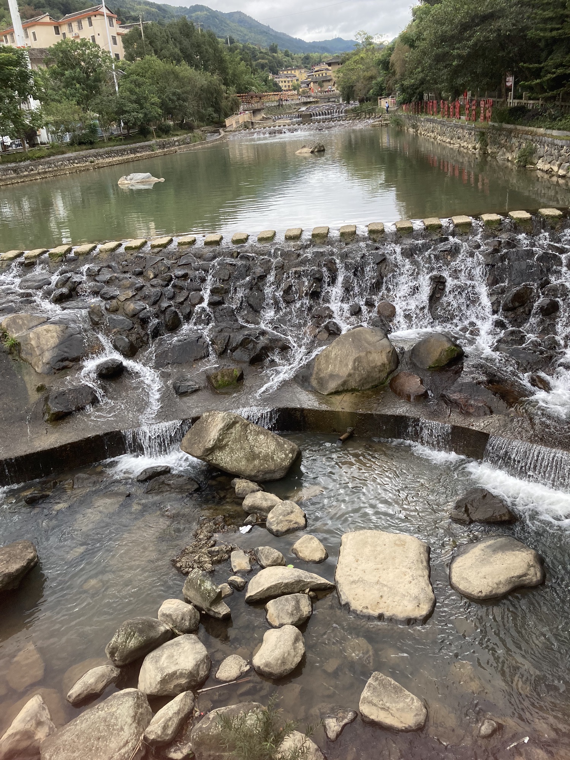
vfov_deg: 63.4
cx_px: 285
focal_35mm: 28
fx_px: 615
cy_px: 380
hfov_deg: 49.7
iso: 20
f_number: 1.8
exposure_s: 1/534
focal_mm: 3.99
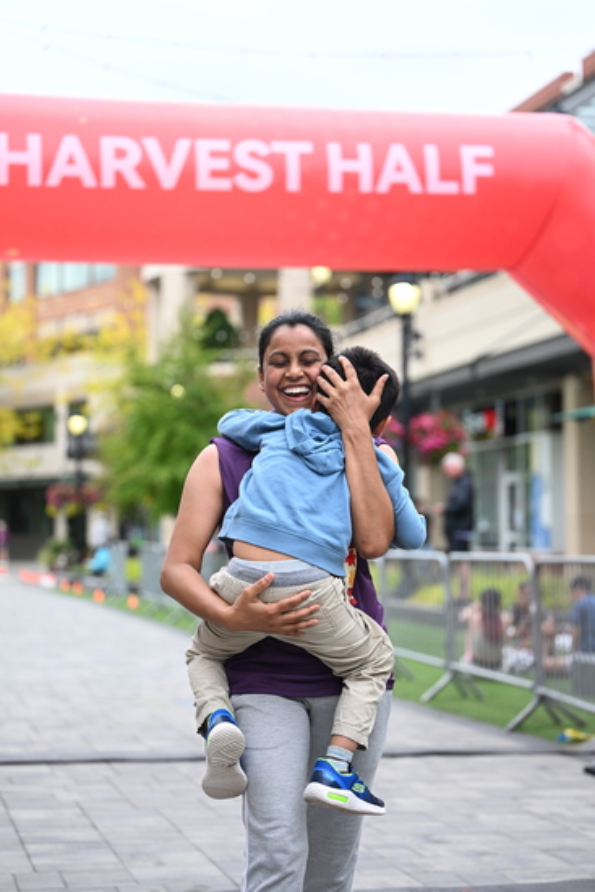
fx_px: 1883
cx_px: 298
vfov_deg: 26.6
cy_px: 446
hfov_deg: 18.0
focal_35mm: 76
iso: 640
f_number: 2.8
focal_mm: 76
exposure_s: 1/1600
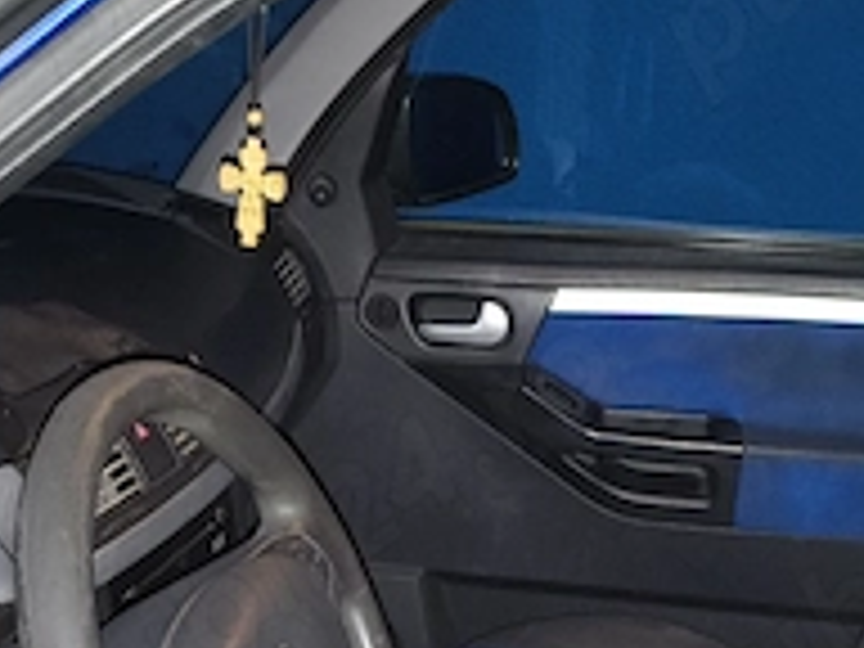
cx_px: 634
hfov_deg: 25.7
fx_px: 1872
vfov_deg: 19.3
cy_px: 594
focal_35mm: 75
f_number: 1.8
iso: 2702
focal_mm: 5.56
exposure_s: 1/33.3
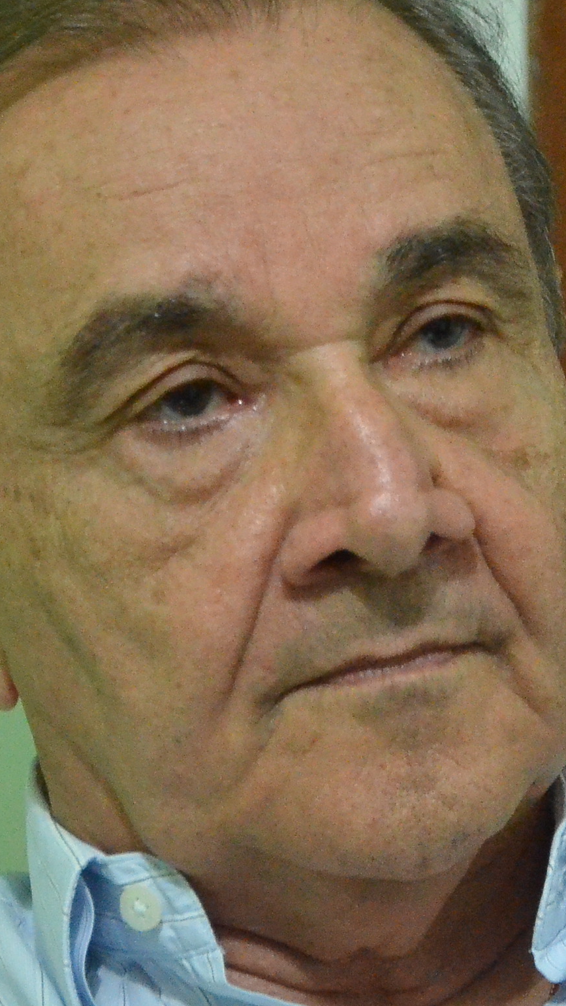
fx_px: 5015
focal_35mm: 188
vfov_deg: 11.5
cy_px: 549
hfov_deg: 6.5
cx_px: 411
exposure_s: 1/50
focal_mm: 50
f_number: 5.6
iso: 6400
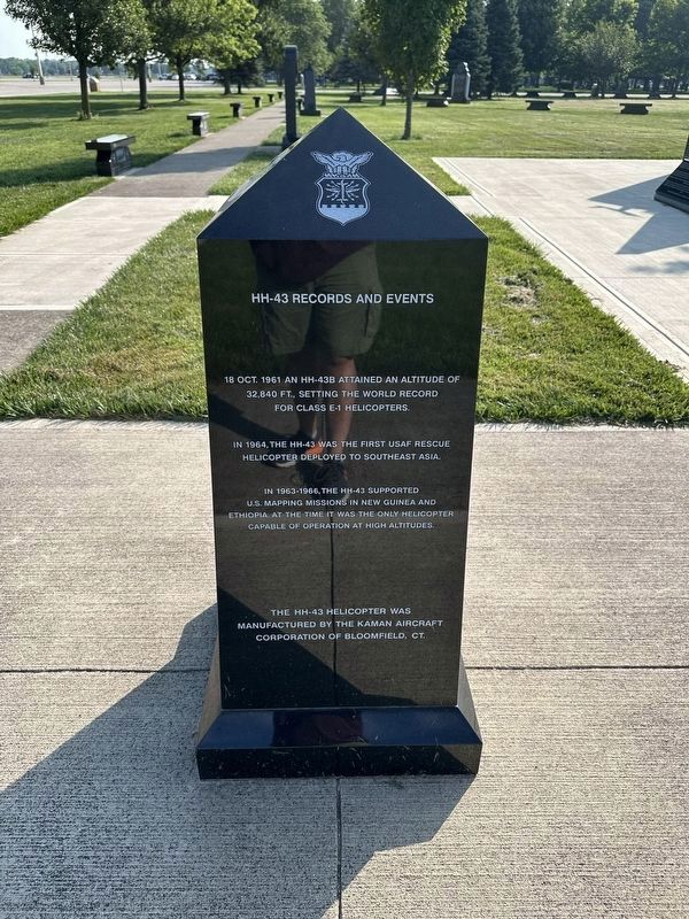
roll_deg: -1.4
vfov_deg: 71.6
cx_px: 344
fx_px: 637
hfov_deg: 56.8
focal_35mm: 24
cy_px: 460
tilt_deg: -31.9
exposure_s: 1/2591
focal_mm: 6.86
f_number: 1.78
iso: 80
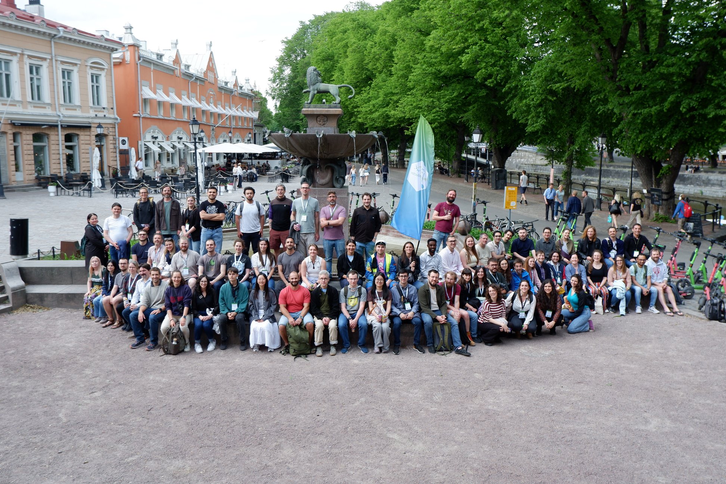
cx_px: 362
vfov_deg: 42.3
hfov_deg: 60.3
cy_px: 234
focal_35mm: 31
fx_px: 625
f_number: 4.2
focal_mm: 20.3
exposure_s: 1/125
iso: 200
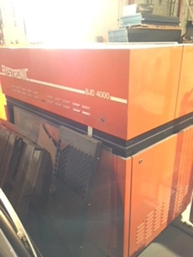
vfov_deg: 61.7
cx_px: 96
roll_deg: +1.1
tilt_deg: -20.7
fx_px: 216
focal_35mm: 29
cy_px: 128
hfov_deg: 48.2
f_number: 2.2
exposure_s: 1/15
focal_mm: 4.15
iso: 500
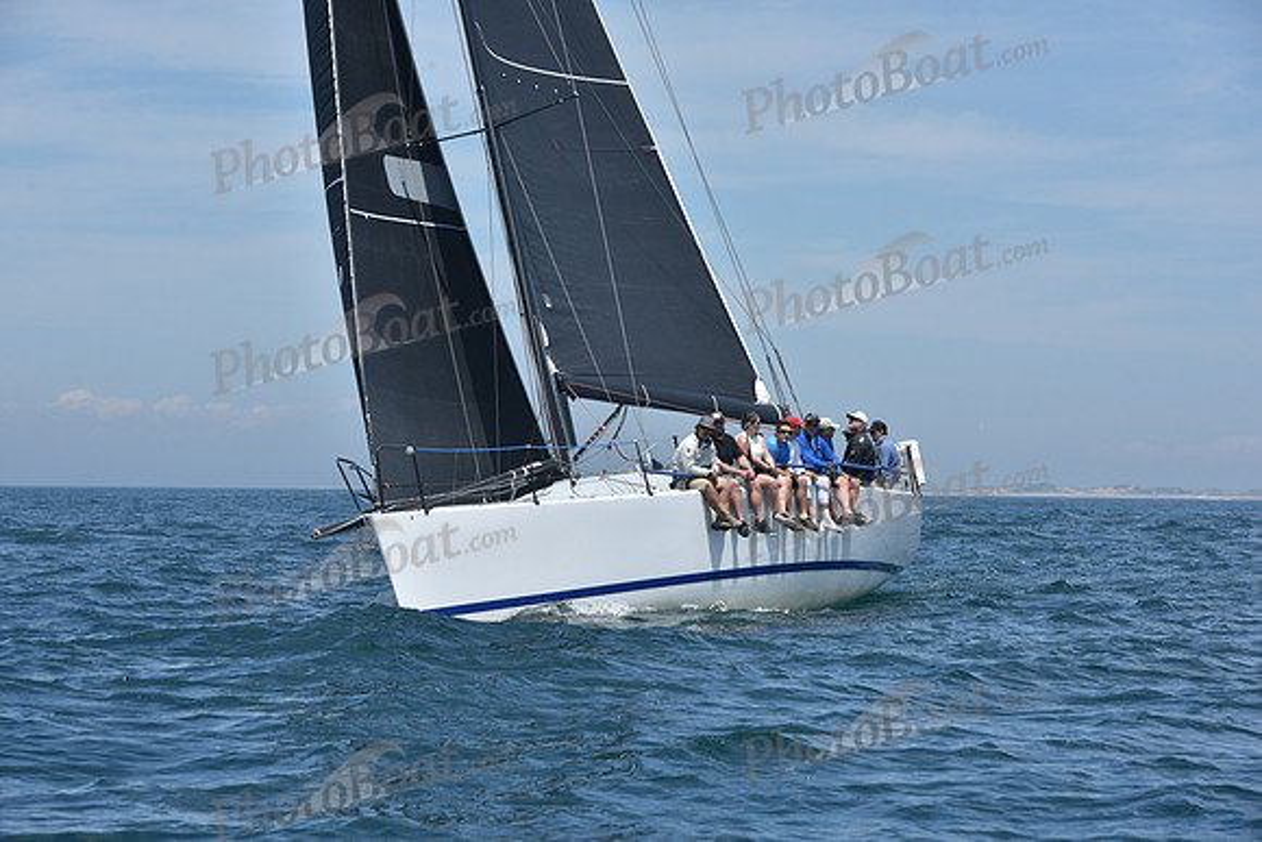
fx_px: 4733
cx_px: 631
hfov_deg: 15.2
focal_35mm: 135
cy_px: 421
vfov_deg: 10.2
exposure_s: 1/800
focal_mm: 135
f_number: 11
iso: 250
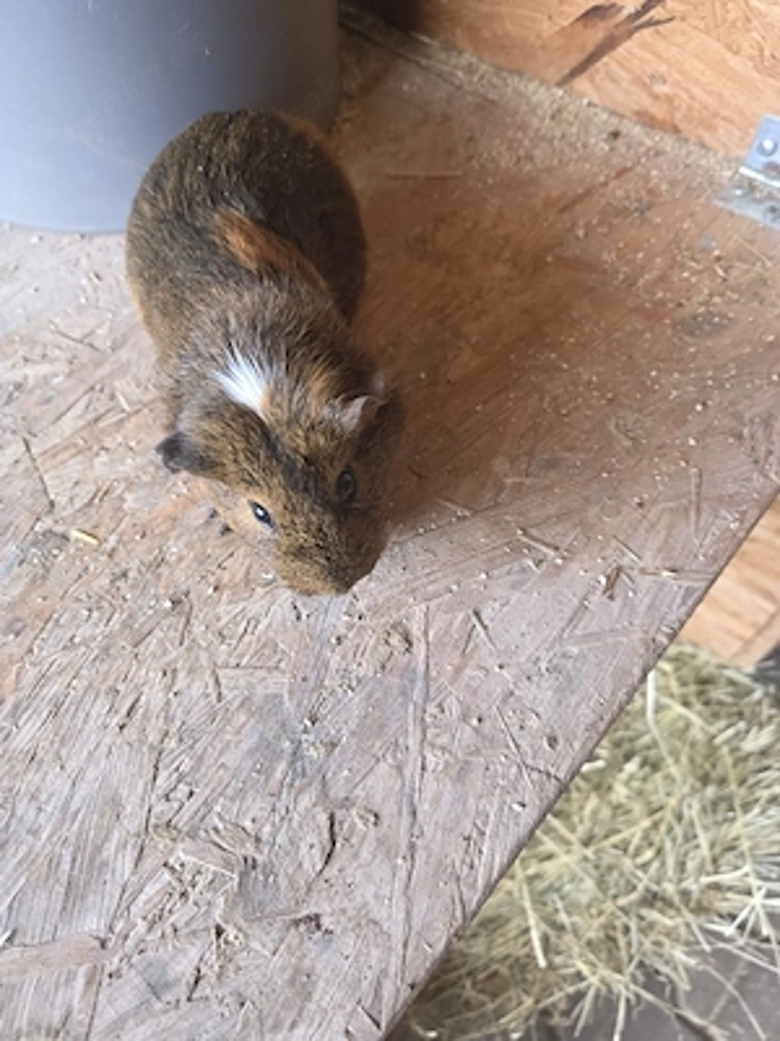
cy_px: 520
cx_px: 390
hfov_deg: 58.9
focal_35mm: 23
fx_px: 691
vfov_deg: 73.9
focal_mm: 6.3
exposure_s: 1/101
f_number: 1.7
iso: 160
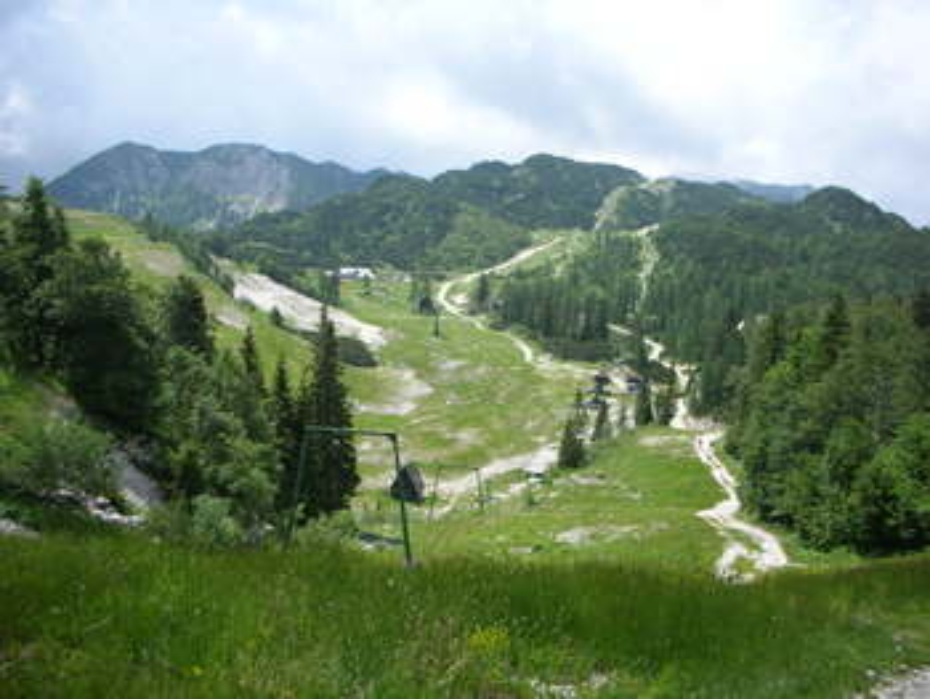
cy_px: 350
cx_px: 465
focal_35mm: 35
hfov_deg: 52.6
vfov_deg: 40.7
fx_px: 941
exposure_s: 1/67.5
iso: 50
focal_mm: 5.8
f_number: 8.5
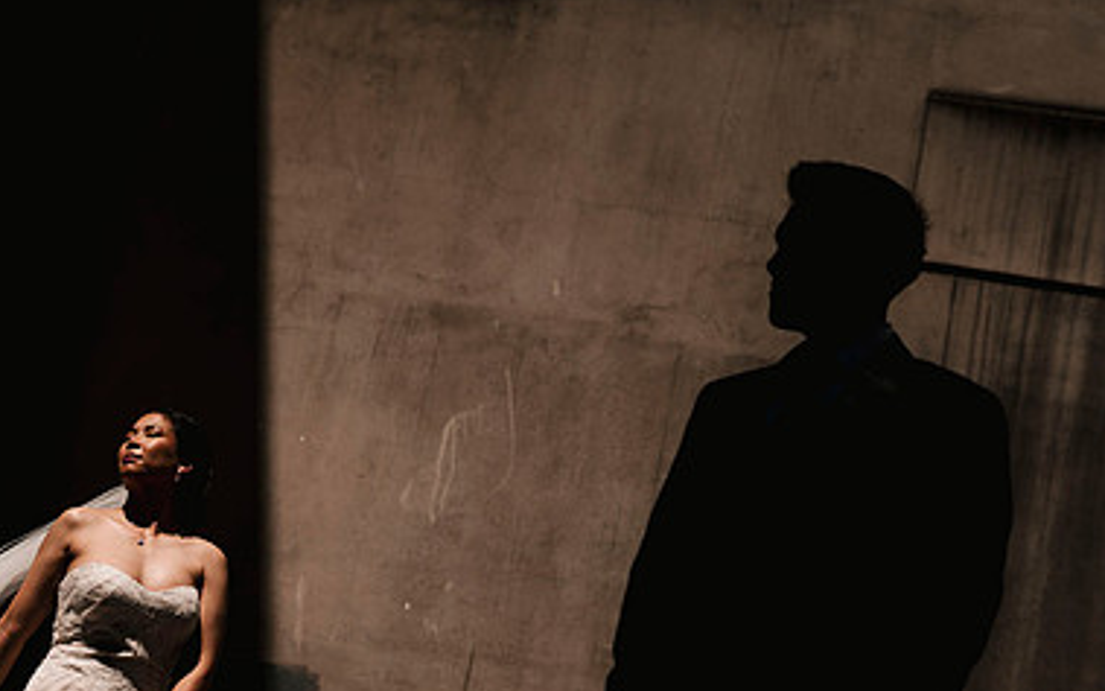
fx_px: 2349
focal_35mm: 78
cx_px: 423
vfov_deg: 16.7
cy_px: 459
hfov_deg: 26.4
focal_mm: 50
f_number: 3.2
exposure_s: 1/4000
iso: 100
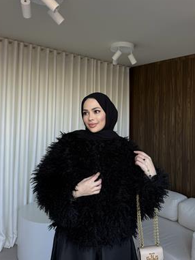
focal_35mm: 26
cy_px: 139
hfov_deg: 53.1
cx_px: 97
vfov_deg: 67.2
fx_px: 195
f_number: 1.78
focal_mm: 6.76
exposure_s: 1/121
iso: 50
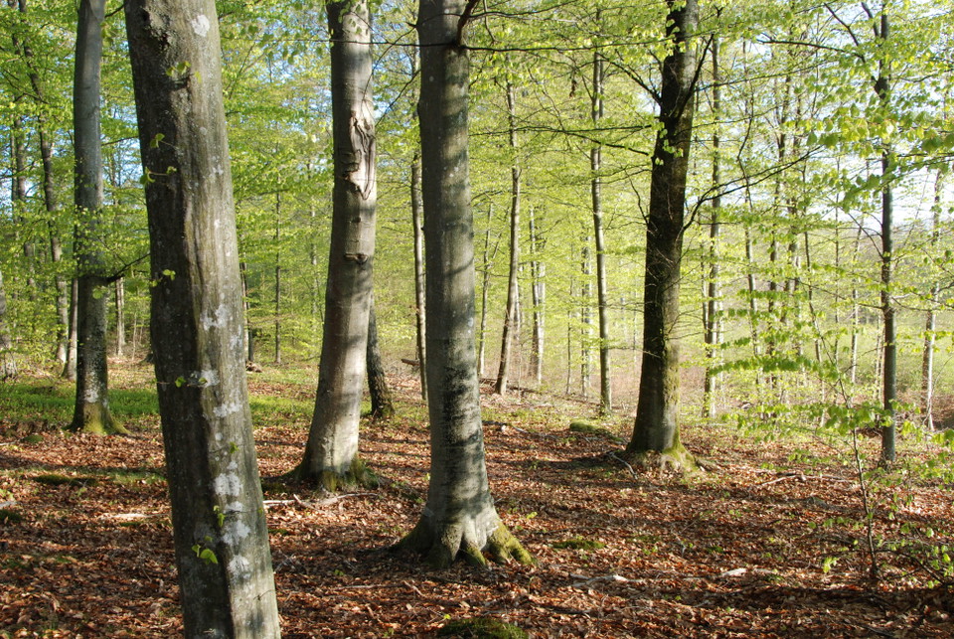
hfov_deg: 49.5
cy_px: 320
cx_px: 477
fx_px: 1035
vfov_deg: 34.3
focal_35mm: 39
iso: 400
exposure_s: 1/100
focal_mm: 26
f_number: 10
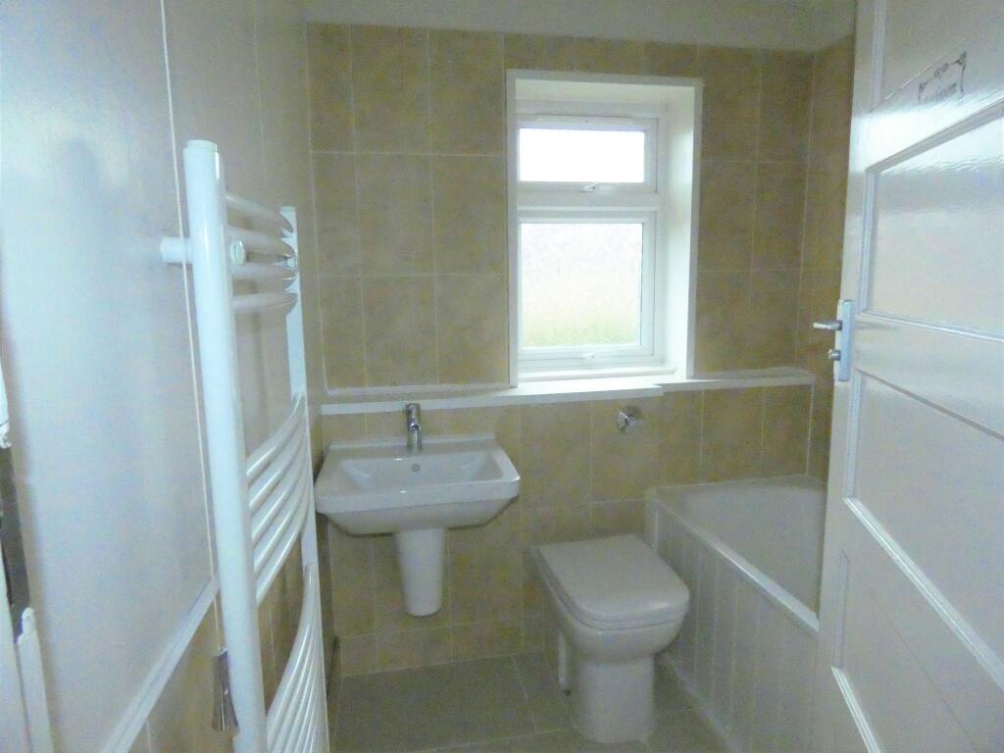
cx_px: 502
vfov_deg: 66.0
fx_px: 580
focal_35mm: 20
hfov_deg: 81.7
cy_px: 376
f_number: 2.8
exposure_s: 1/640
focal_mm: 3.6
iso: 3200
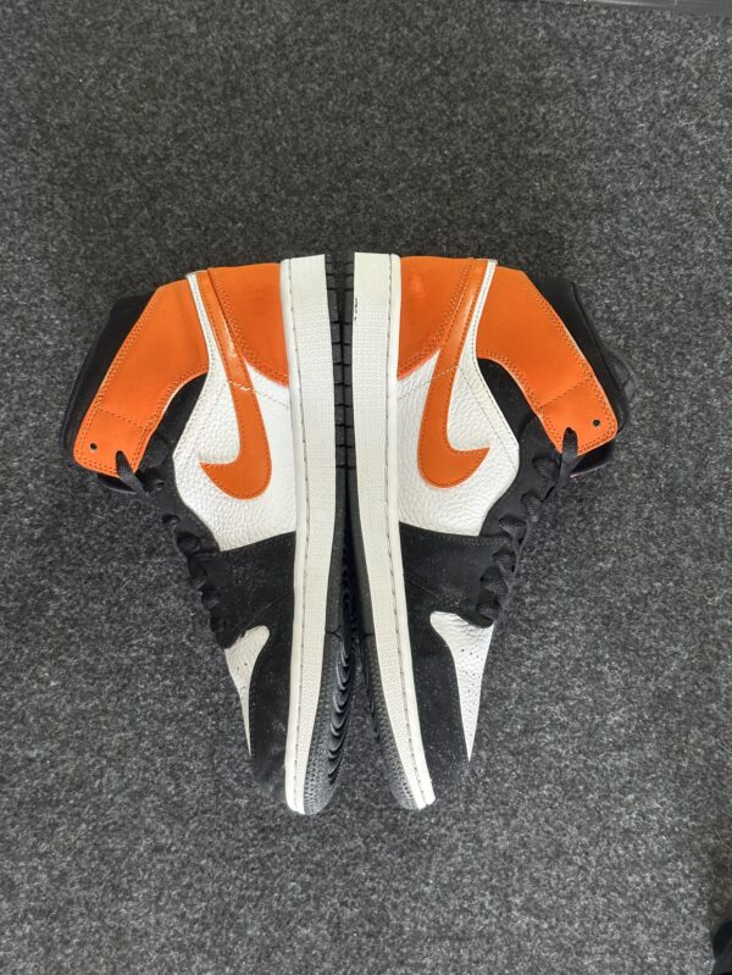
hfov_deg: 30.3
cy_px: 488
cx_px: 366
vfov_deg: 39.6
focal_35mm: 48
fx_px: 1352
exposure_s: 1/50
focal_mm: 6.86
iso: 160
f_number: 1.78
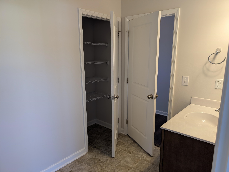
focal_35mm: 24
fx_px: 159
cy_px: 86
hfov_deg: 71.5
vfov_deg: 56.9
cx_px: 114
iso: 23
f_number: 1.68
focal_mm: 6.9
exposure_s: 1/24
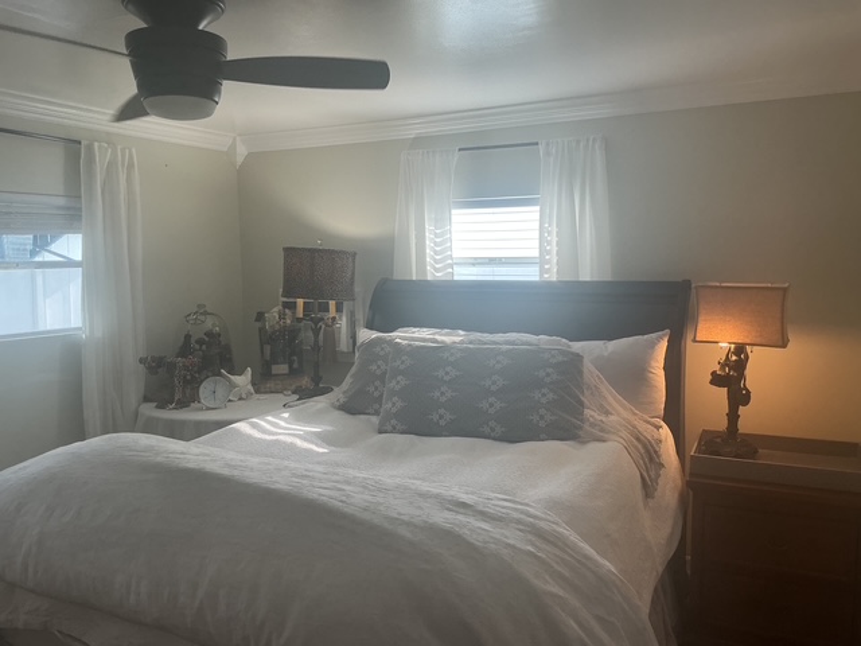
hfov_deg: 61.7
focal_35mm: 29
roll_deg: +0.0
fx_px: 721
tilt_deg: -4.5
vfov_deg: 48.2
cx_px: 430
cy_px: 323
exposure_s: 1/120
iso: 50
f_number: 1.8
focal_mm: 3
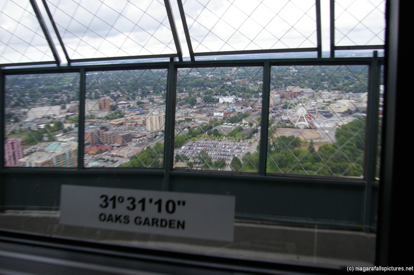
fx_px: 362
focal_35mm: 32
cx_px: 207
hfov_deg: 59.5
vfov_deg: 41.6
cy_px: 138
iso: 200
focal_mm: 21
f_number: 4.5
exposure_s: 1/60
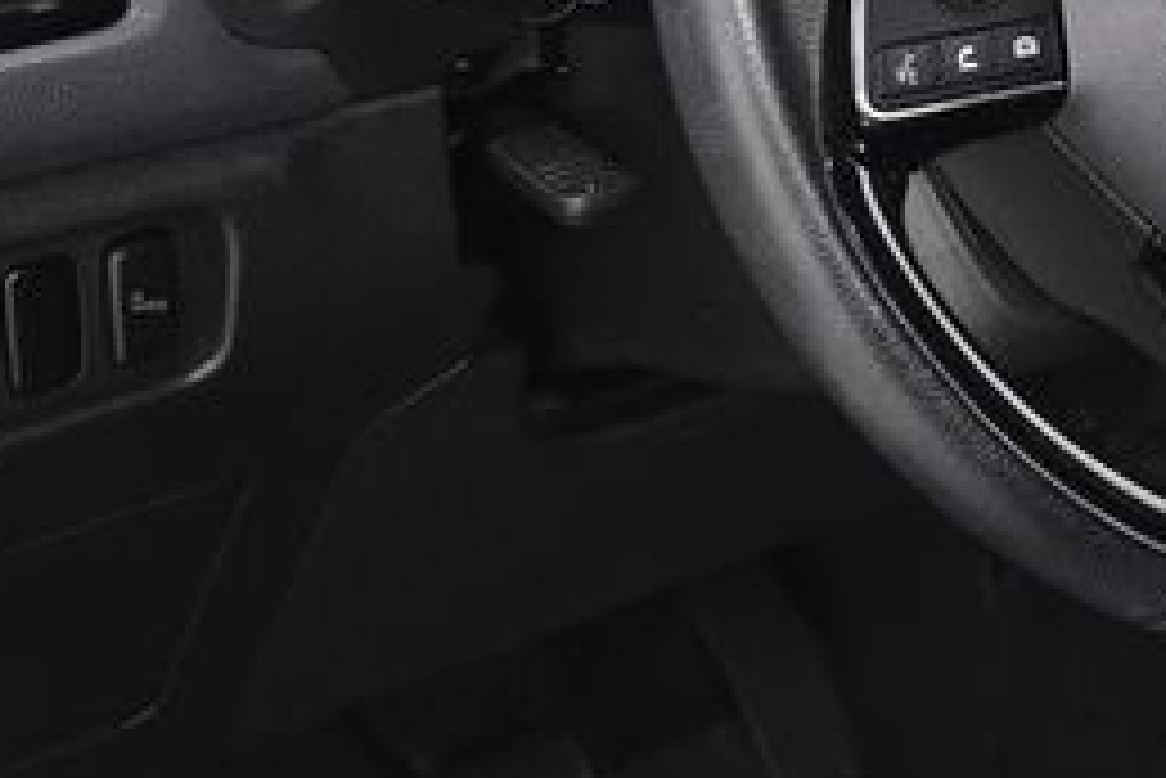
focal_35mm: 126
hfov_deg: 15.7
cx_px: 1373
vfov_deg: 10.7
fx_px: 4083
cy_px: -106
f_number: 4.2
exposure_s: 1/160
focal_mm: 34
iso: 2500
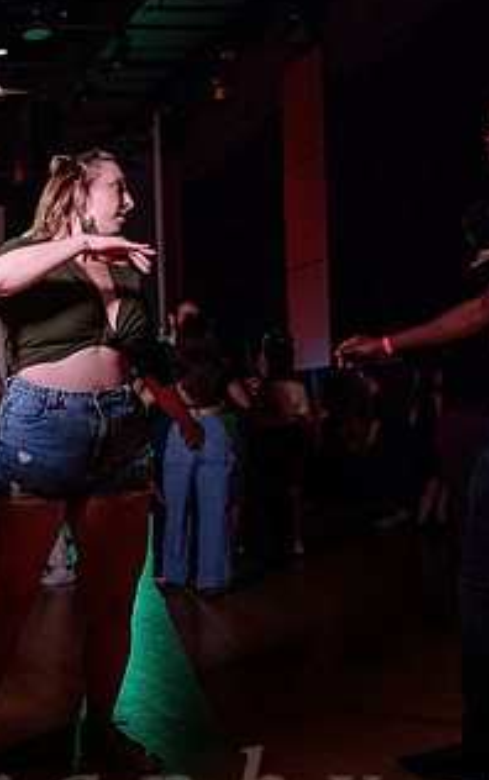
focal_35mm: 53
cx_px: -148
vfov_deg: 38.1
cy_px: 446
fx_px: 1128
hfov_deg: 22.0
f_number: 2.8
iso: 1000
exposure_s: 1/60
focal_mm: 26
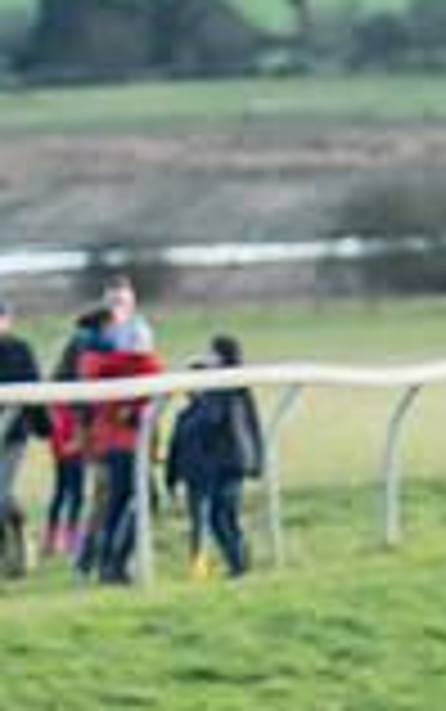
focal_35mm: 521
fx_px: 10114
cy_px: 439
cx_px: -422
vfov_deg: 4.0
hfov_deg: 2.5
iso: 800
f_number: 4
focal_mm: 99
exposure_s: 1/1000
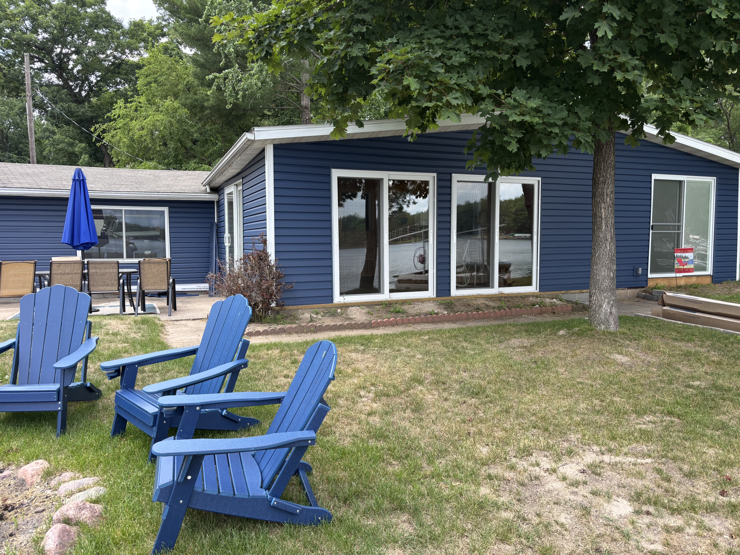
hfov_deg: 67.3
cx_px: 370
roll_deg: +0.4
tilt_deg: -2.7
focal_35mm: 26
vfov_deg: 53.1
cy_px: 278
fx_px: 556
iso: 50
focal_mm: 5.96
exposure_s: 1/574
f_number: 1.6
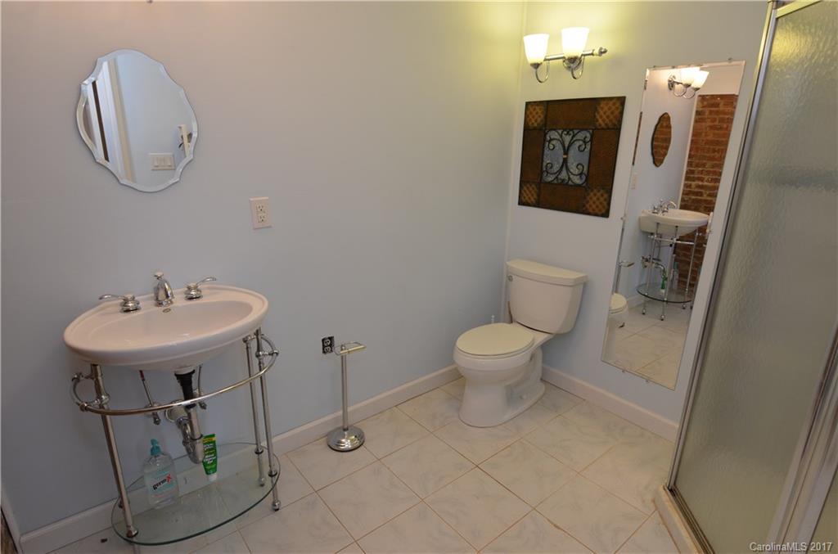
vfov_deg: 62.9
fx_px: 453
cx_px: 419
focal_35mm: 20
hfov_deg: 85.6
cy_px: 277
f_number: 4
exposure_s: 1/60
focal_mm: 13
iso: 360
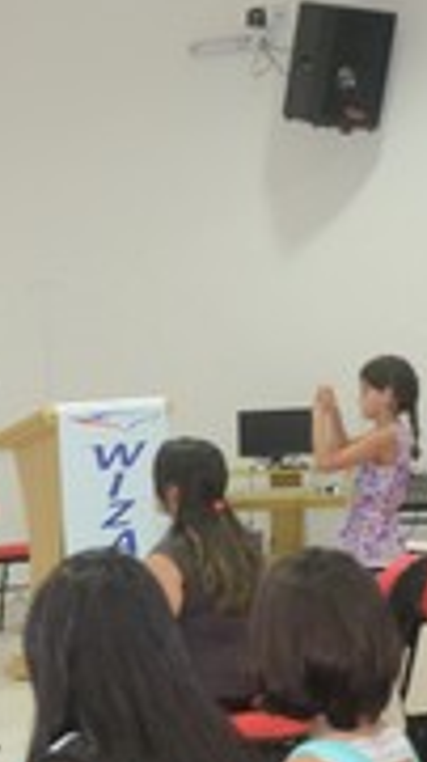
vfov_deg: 15.6
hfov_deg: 8.6
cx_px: -233
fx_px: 2769
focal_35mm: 137
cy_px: 512
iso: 1600
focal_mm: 35
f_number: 4.2
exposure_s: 1/80
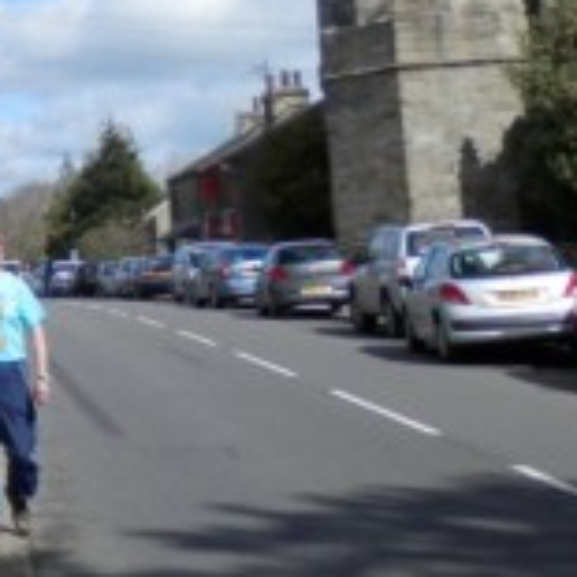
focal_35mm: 91
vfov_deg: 18.6
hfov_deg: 17.2
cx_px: -290
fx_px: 1716
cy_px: 0
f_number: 8.7
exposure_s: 1/160
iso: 80
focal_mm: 4.5
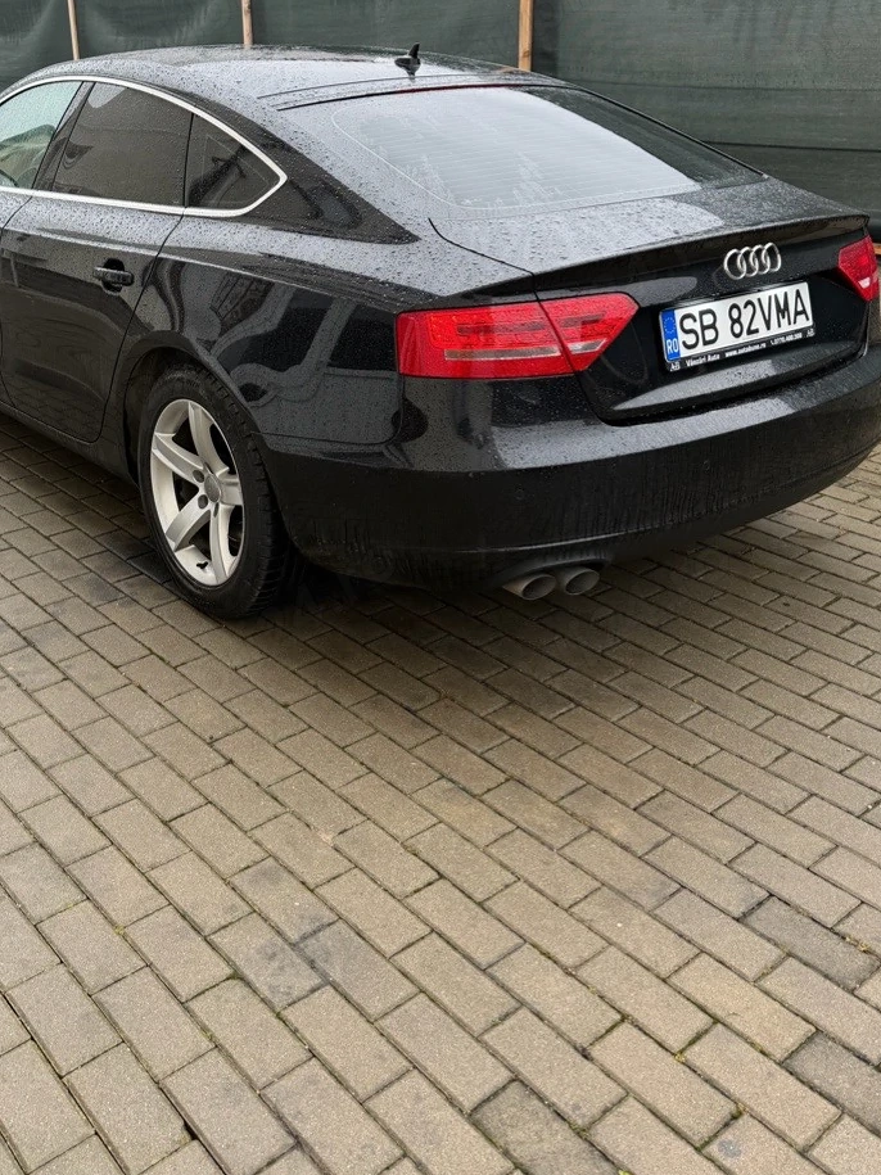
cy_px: 363
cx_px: 344
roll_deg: +2.1
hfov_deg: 40.5
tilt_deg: -16.3
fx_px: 1188
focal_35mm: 35
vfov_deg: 51.4
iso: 80
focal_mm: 6.76
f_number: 1.78
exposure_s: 1/183
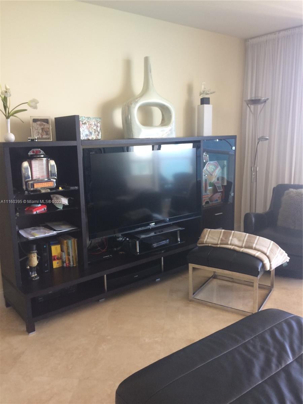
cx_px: 152
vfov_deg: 61.7
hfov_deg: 48.2
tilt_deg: -10.7
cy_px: 202
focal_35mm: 29
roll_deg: +0.2
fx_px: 338
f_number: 2.2
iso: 50
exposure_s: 1/30
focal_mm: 4.15
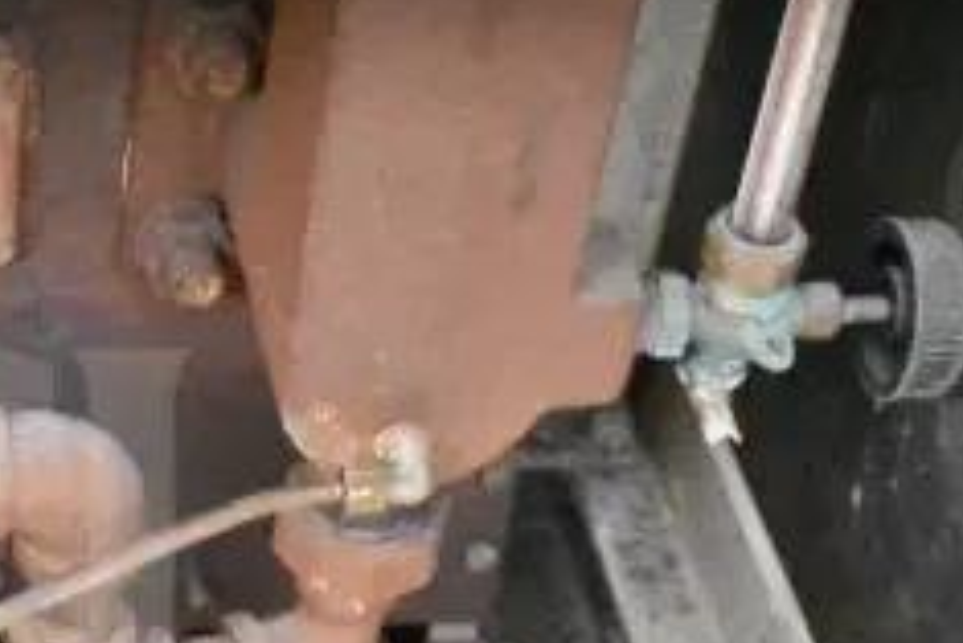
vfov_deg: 12.4
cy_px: 674
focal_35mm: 109
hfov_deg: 17.9
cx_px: -180
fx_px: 2917
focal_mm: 28
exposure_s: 1/40
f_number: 4.2
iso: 25600
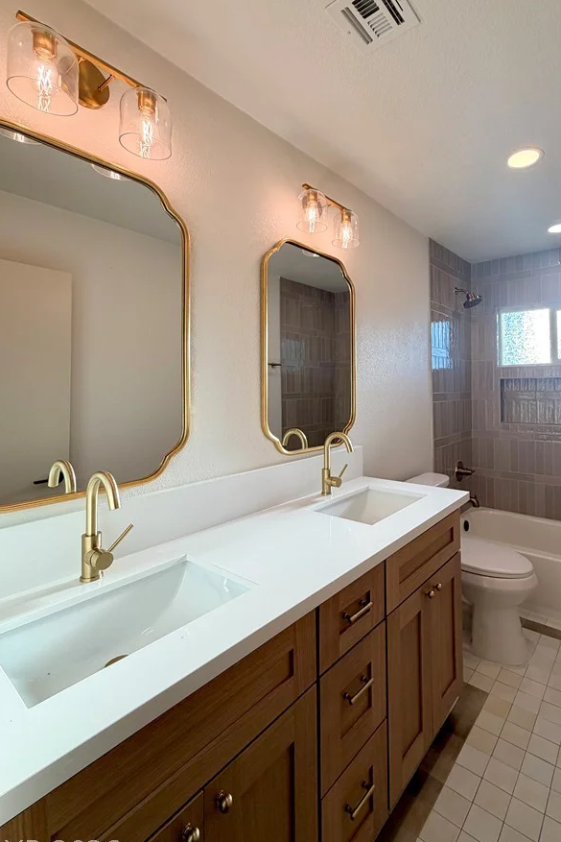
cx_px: 351
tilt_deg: +1.5
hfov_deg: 69.3
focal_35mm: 17
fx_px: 397
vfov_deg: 93.0
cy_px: 381
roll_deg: +0.7
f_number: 2.2
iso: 40
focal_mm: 2.22
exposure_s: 1/187
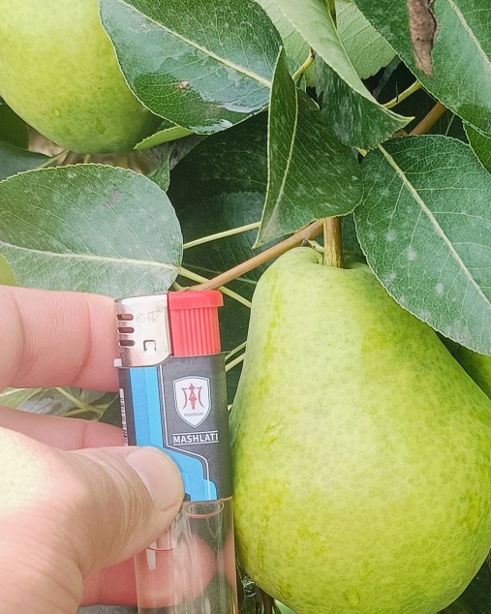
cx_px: 353
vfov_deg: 27.0
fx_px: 1254
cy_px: 481
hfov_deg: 22.0
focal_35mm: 69
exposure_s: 1/100
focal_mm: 4.7
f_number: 1.7
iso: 100
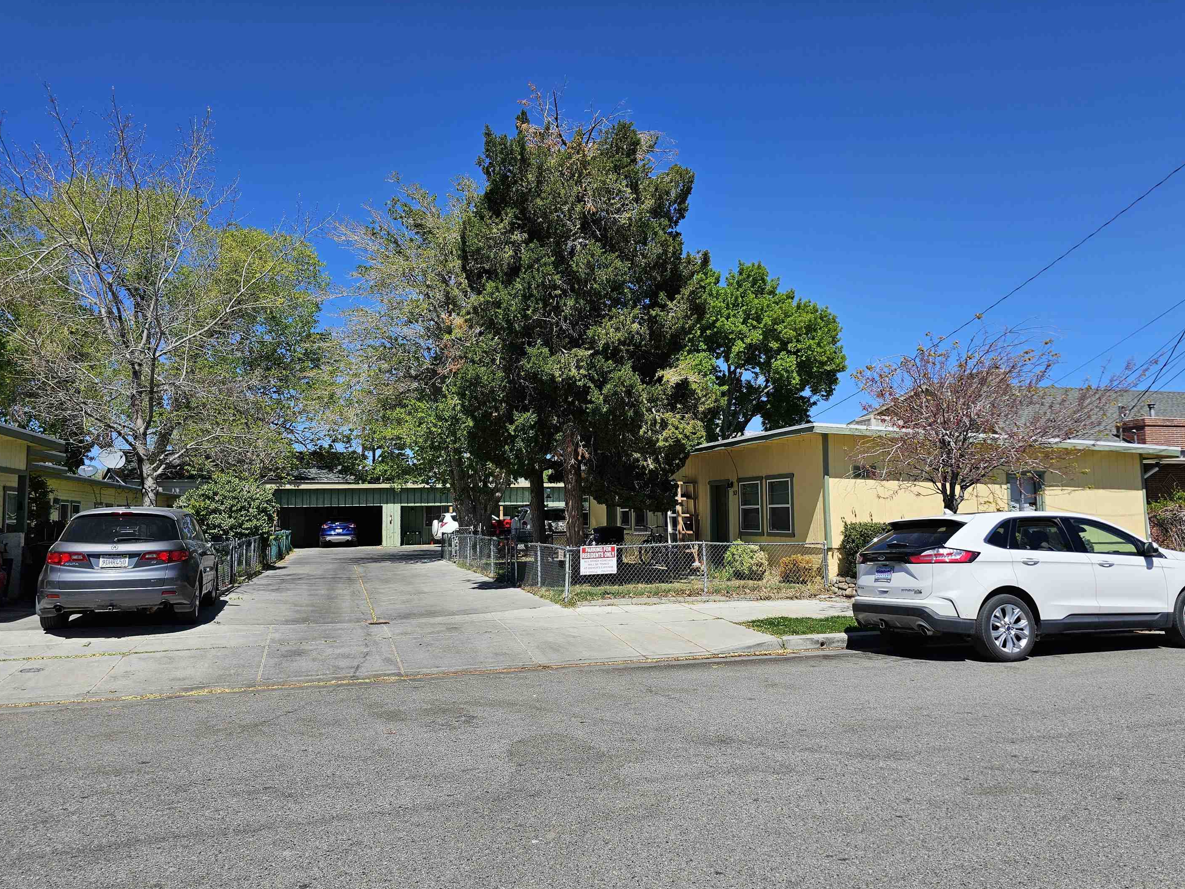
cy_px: 446
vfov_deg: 54.9
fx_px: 856
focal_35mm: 25
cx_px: 605
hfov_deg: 69.4
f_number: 1.7
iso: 10
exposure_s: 1/1030
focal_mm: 6.3
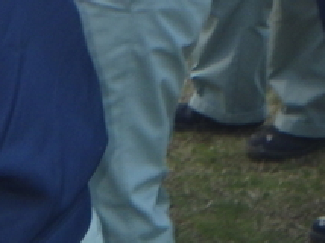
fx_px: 1885
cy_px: -269
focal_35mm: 201
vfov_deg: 7.1
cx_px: 257
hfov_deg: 9.8
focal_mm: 7.5
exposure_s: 1/100
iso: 125
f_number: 4.2
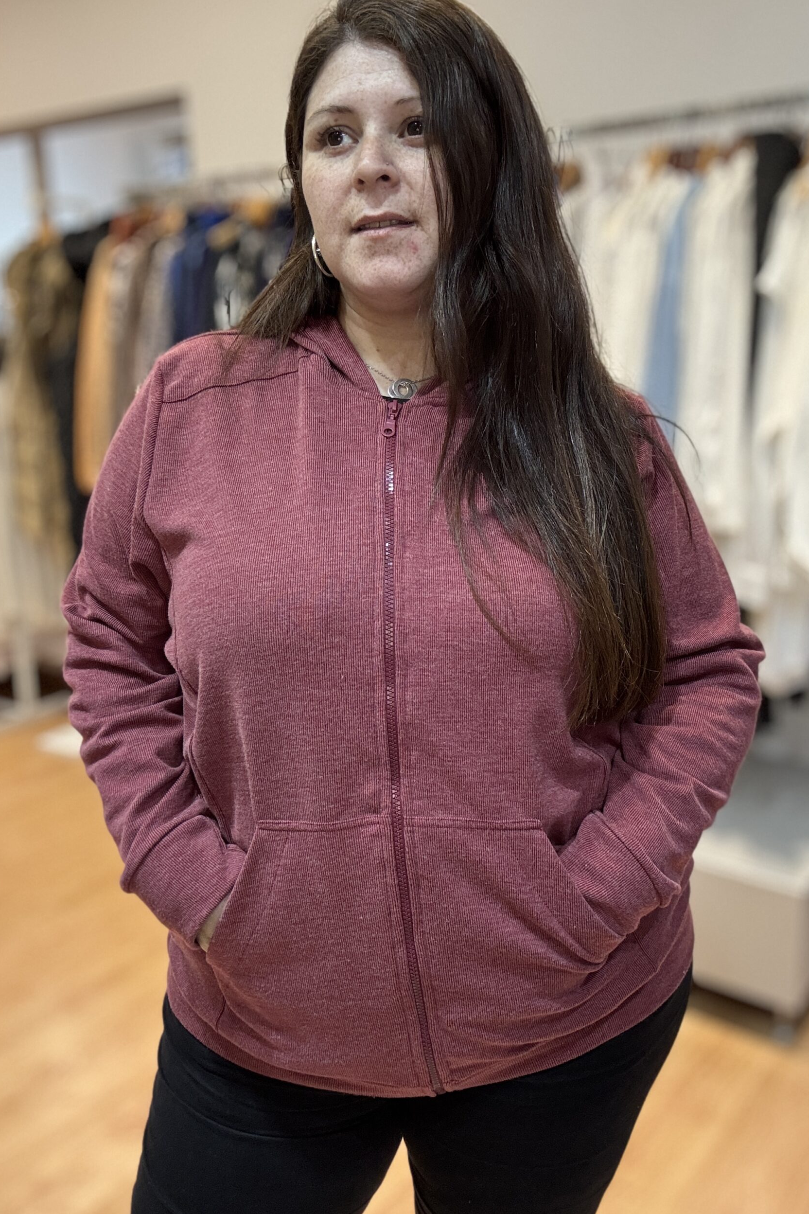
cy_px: 599
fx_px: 1079
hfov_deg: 41.1
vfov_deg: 58.7
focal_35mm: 32
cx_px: 415
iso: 125
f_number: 1.9
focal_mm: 2.69
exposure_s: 1/50
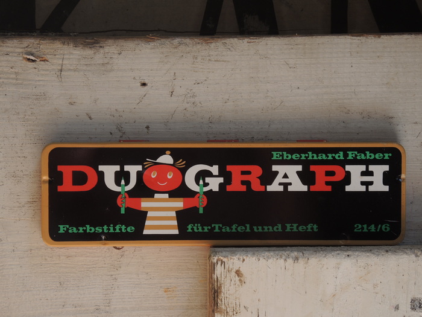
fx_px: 1122
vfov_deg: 16.1
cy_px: 158
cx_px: 211
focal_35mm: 92
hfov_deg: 21.3
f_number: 3.2
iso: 80
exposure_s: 1/60
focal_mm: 19.7
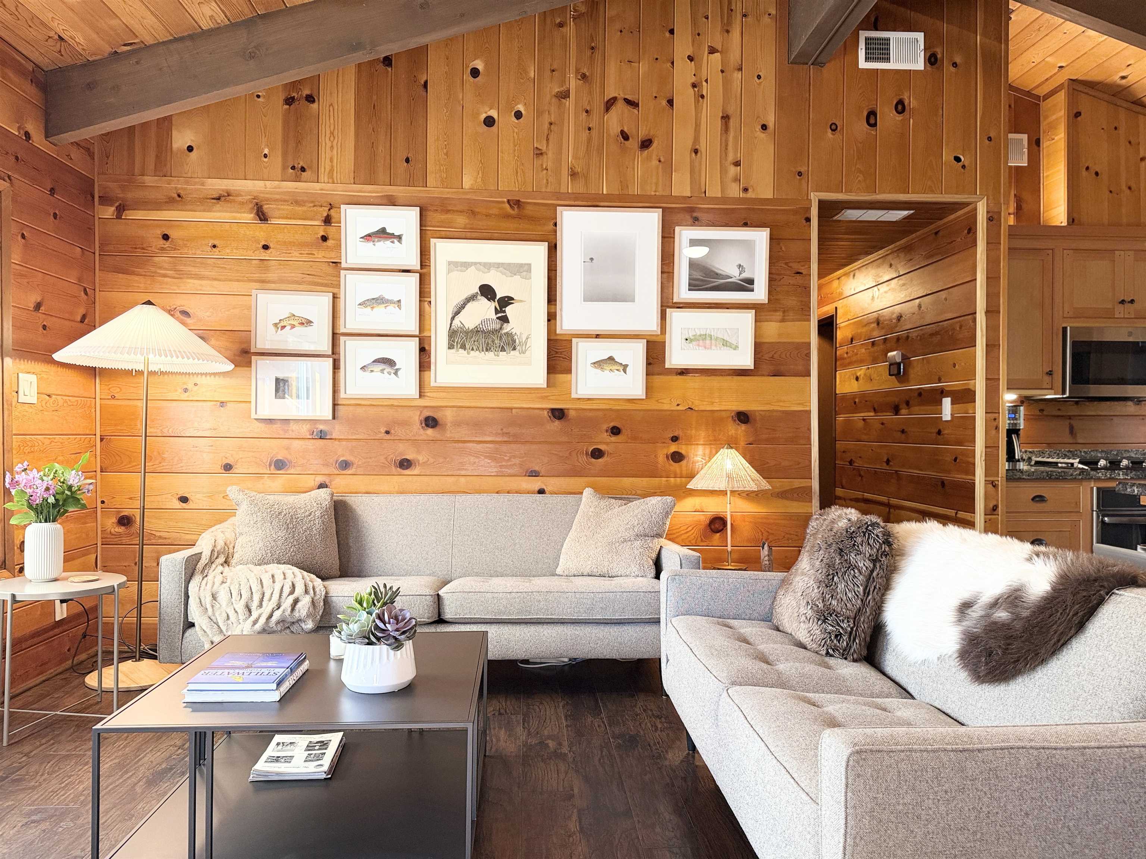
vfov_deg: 56.8
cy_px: 430
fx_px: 795
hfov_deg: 71.6
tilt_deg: +0.4
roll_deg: -0.1
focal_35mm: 24
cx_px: 573
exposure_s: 1/120
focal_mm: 6.76
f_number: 1.78
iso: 320
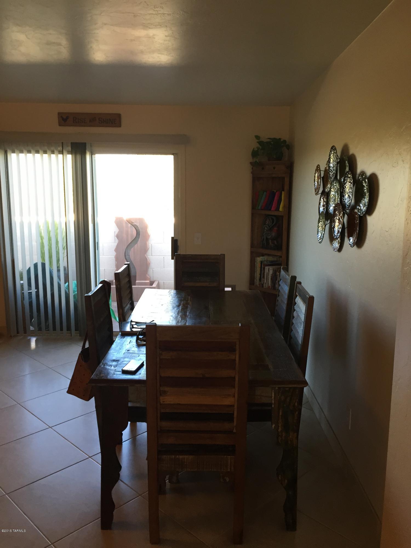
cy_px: 274
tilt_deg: -8.4
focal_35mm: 29
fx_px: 459
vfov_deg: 61.7
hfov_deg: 48.2
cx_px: 206
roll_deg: -2.7
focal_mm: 4.15
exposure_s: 1/30
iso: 32
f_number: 2.2
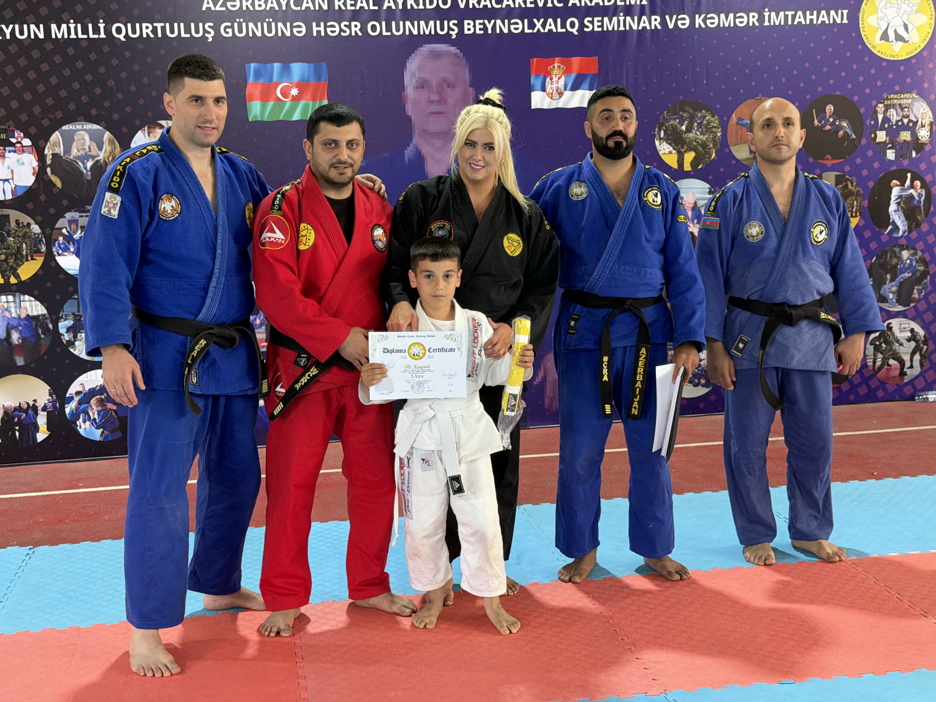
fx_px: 1298
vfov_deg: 30.3
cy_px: 351
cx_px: 468
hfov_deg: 39.7
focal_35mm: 48
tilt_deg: -10.0
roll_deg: +3.0
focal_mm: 6.76
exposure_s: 1/100
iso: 500
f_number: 1.78
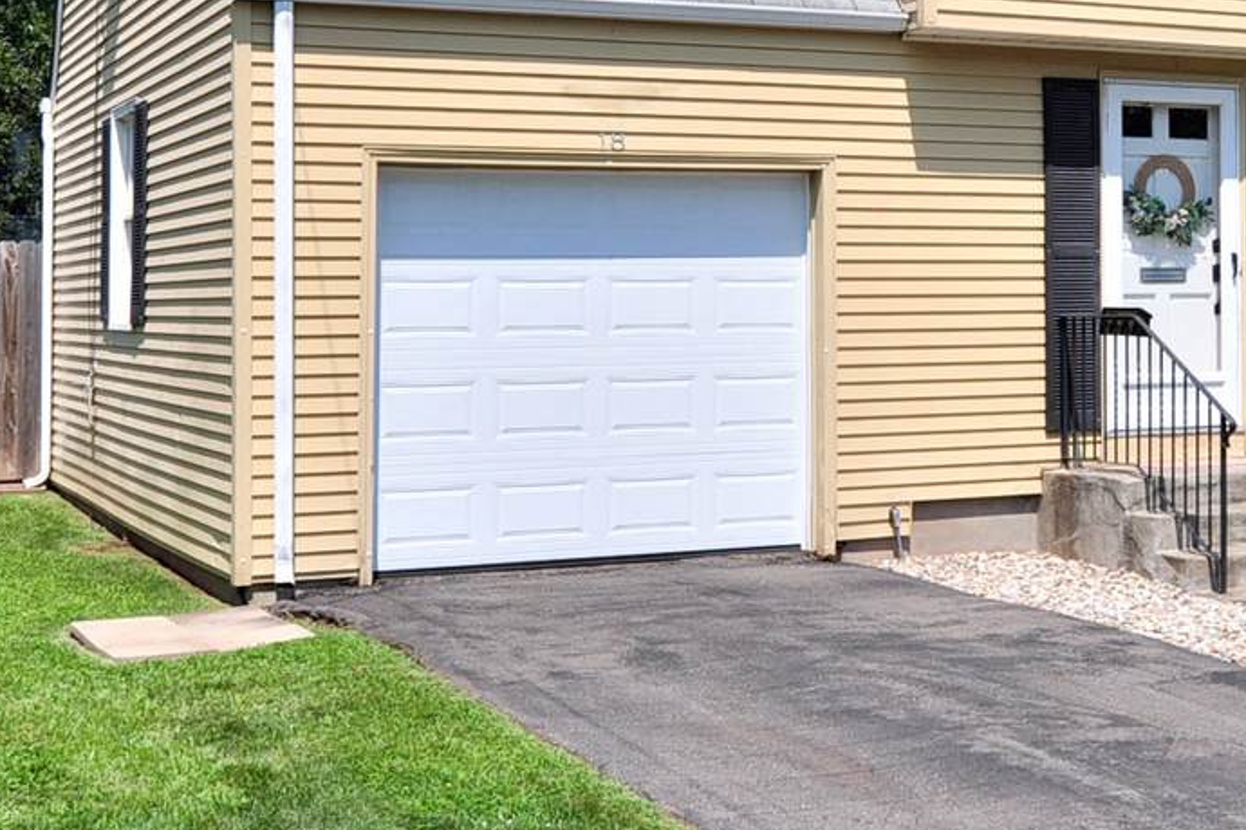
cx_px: 988
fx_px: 1730
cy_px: 94
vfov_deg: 26.2
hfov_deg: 38.2
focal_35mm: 50
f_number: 8
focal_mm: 18
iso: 200
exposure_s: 1/640
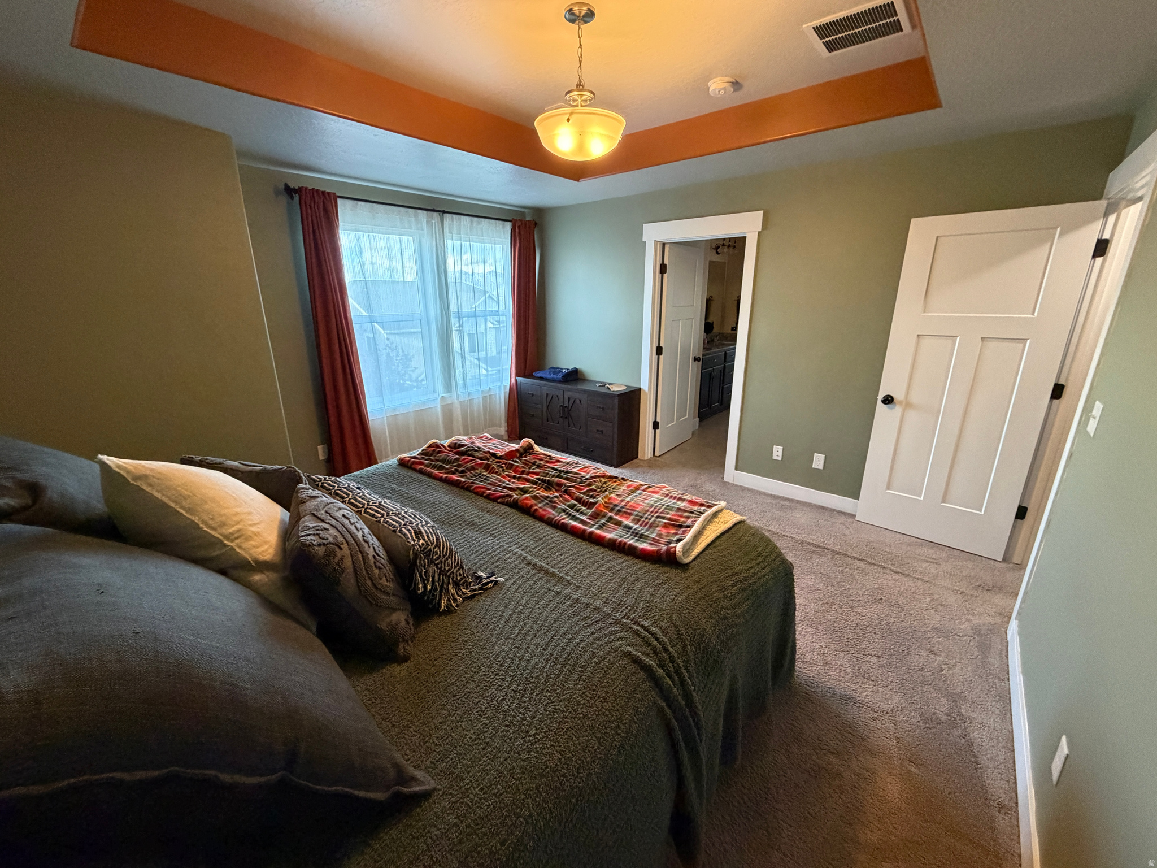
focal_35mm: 14
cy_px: 434
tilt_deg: -16.6
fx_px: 468
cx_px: 578
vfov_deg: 85.7
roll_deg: +0.1
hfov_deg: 102.1
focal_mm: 2.22
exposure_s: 1/60
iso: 500
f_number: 2.2
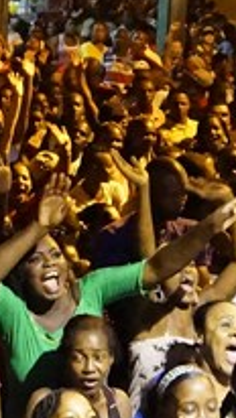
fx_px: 1223
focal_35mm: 110
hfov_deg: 10.4
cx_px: -185
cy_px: 192
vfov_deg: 19.4
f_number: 3.5
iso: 6400
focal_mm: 18
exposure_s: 1/160
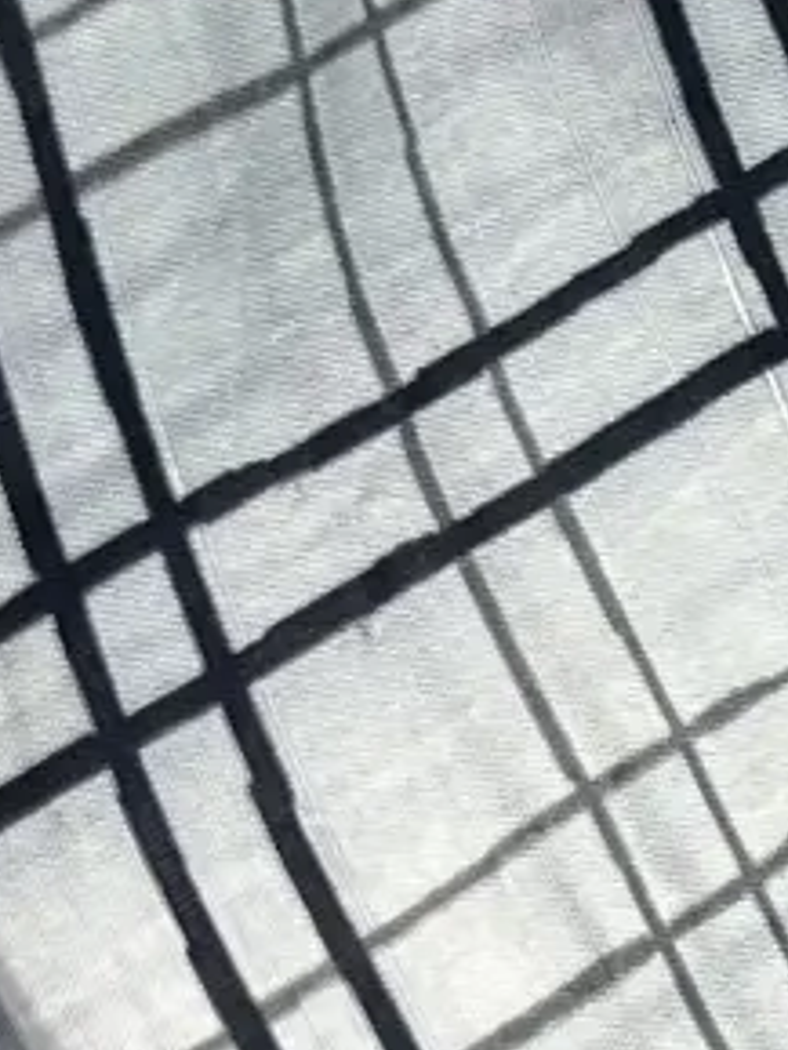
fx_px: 5823
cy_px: 158
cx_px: 1892
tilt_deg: -65.1
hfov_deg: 7.3
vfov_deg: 10.3
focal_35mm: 192
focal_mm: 5.1
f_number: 1.6
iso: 64
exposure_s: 1/100
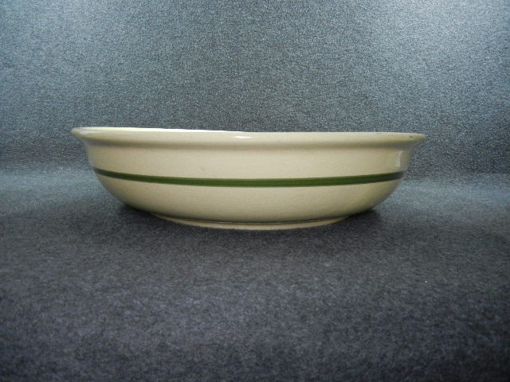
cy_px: 191
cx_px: 255
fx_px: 442
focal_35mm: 30
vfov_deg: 46.8
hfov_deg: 60.0
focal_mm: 5.4
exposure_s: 1/30
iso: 785
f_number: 3.5
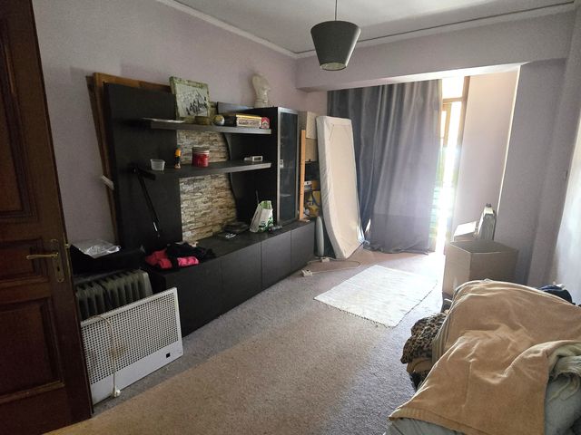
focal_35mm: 13
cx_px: 290
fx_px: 218
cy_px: 218
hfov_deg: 106.2
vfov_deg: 89.9
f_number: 2.2
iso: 1250
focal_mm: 2.2
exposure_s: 1/50
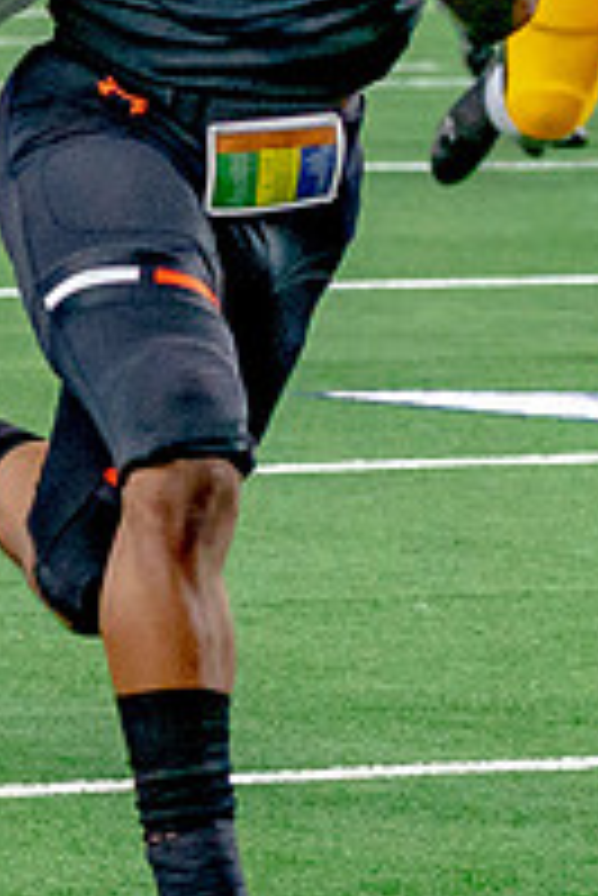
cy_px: -196
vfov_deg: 3.5
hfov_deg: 2.3
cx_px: 126
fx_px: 14774
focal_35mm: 594
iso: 4000
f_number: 5.6
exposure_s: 1/1500
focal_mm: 123
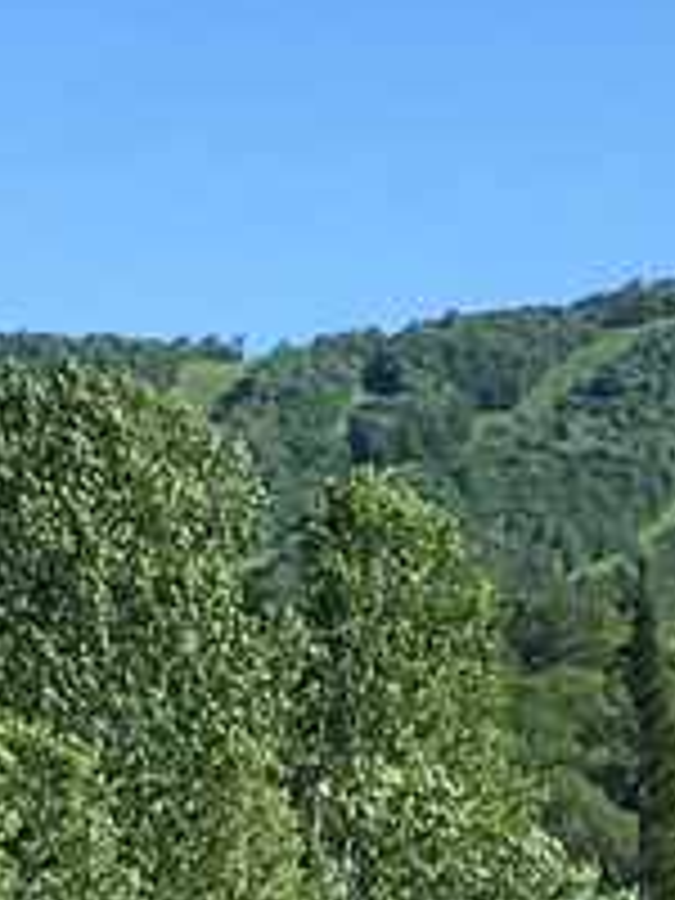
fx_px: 5798
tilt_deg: -4.8
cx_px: 855
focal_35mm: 223
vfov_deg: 8.6
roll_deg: -1.4
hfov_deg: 6.6
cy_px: 1413
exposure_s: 1/927
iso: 25
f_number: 2.2
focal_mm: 4.15
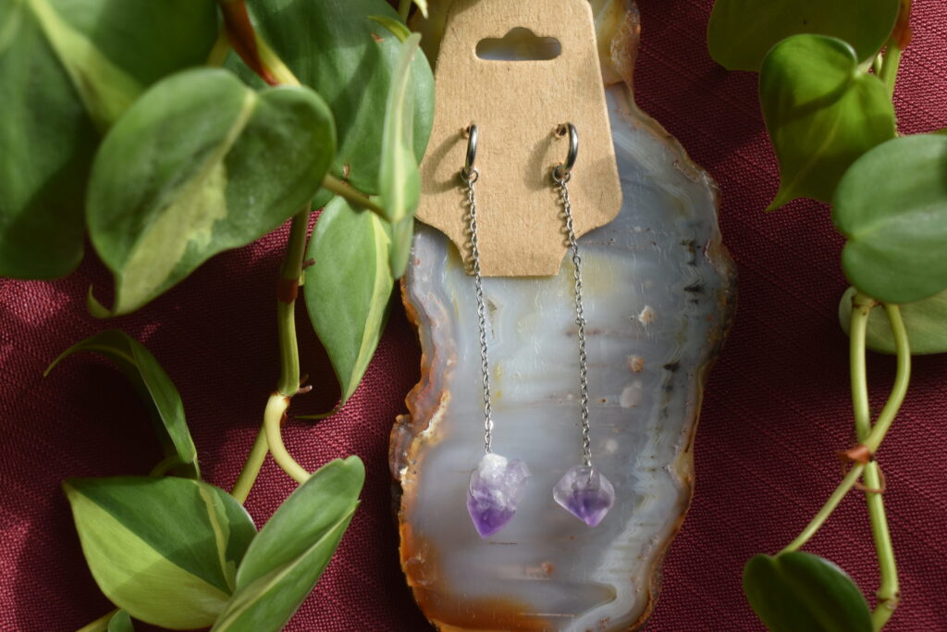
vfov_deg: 21.6
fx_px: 1657
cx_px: 474
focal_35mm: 63
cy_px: 316
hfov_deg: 31.9
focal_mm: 42
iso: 140
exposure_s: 1/60
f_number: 8
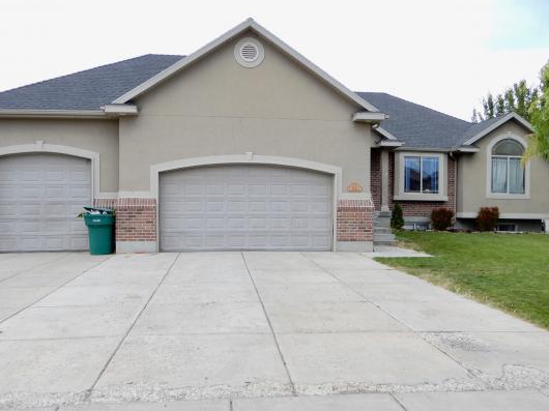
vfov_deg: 48.2
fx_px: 460
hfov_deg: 61.7
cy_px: 219
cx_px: 265
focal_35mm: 29
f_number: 3.4
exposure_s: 1/400
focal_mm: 4.3
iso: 80
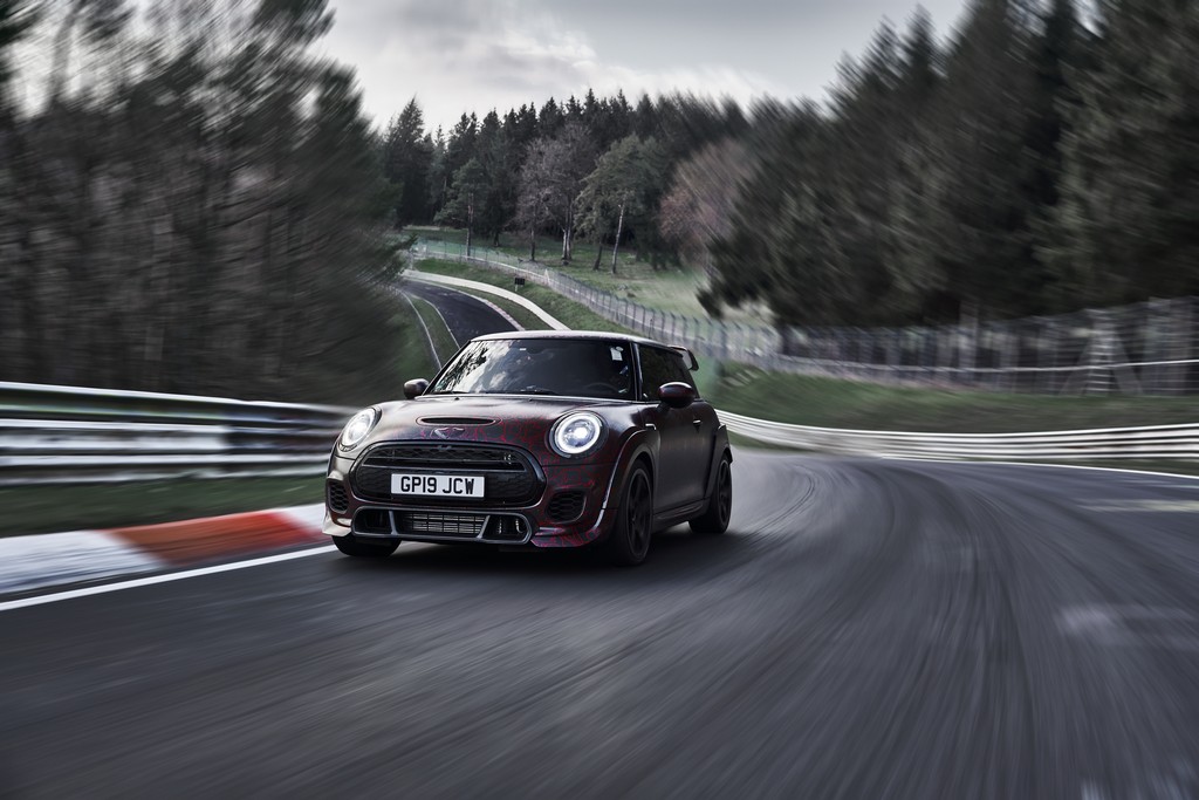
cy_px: 400
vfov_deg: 36.0
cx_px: 600
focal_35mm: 37
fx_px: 1232
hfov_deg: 51.9
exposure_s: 1/160
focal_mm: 37
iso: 400
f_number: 4
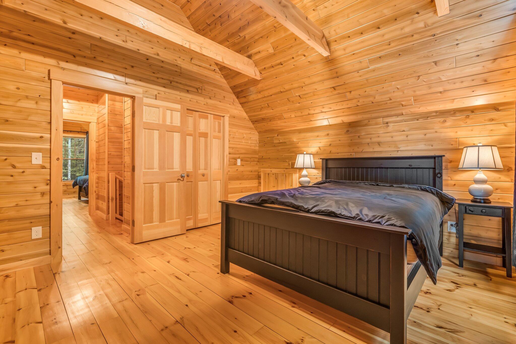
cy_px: 172
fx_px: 229
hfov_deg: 96.7
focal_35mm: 16
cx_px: 258
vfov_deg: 73.7
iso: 640
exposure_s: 1/1.67
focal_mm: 16
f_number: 8
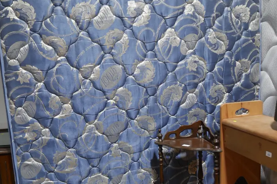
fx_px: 300
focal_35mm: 39
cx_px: 138
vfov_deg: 33.7
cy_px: 131
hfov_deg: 49.6
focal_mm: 14
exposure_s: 1/60
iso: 320
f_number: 3.5
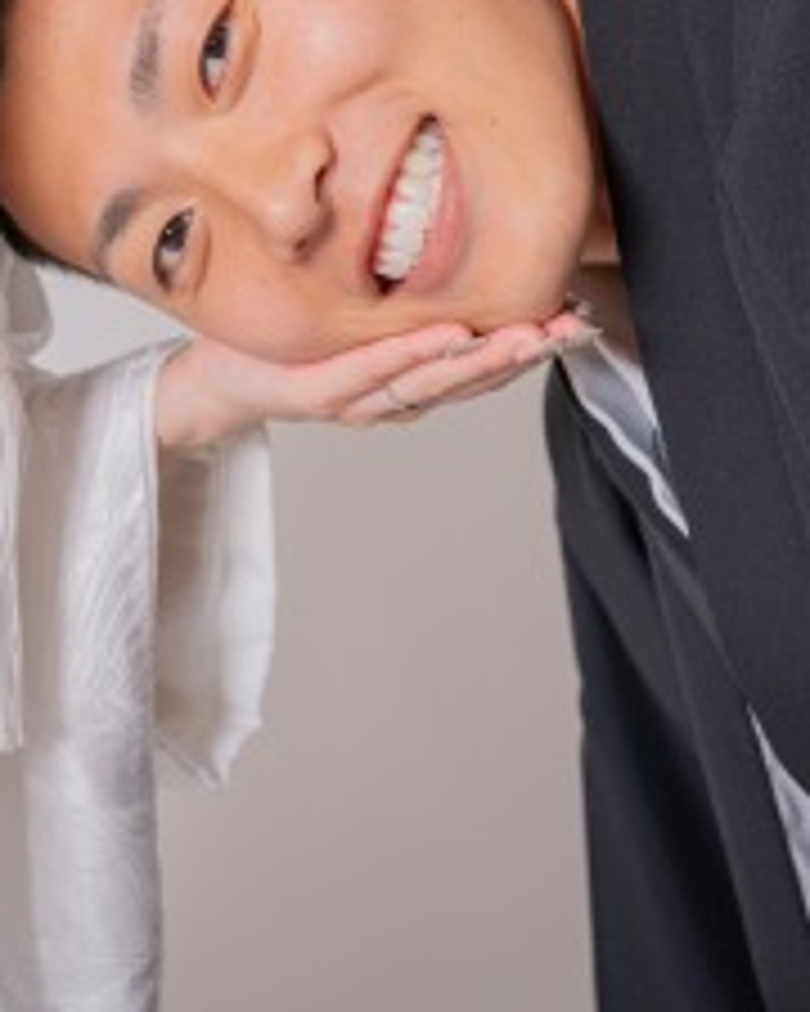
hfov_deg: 24.6
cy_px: -31
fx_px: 1852
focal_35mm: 62
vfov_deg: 28.4
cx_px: 274
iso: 800
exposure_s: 1/250
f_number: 4
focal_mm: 30.9
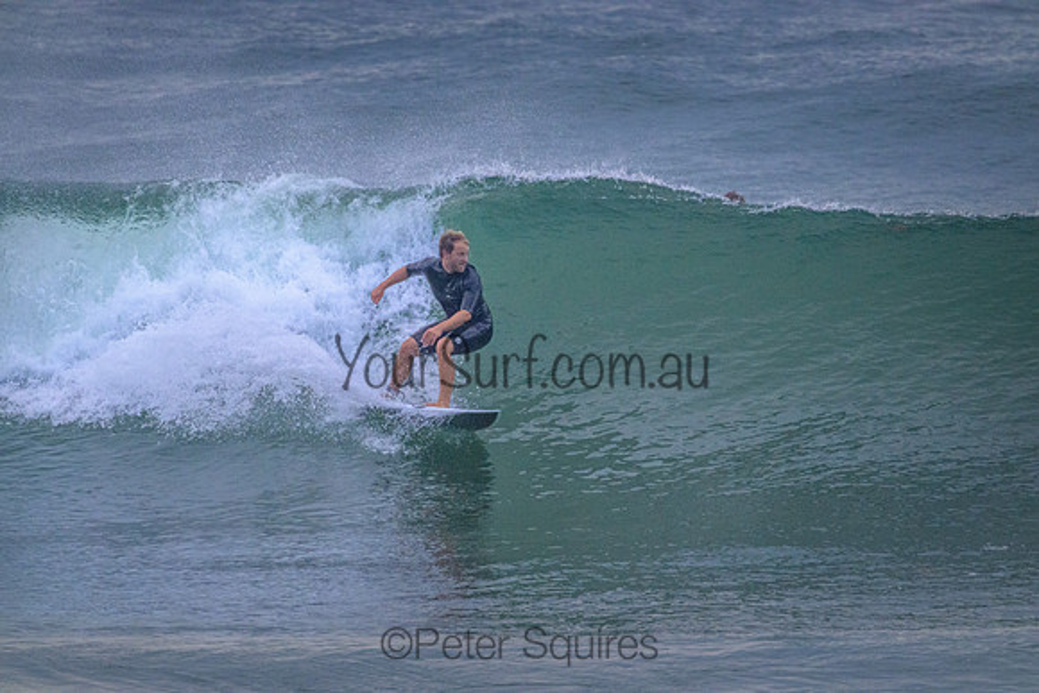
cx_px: 520
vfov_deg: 1.7
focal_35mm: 800
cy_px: 346
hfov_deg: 2.6
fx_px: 23093
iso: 5600
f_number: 11
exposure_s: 1/2000
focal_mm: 800
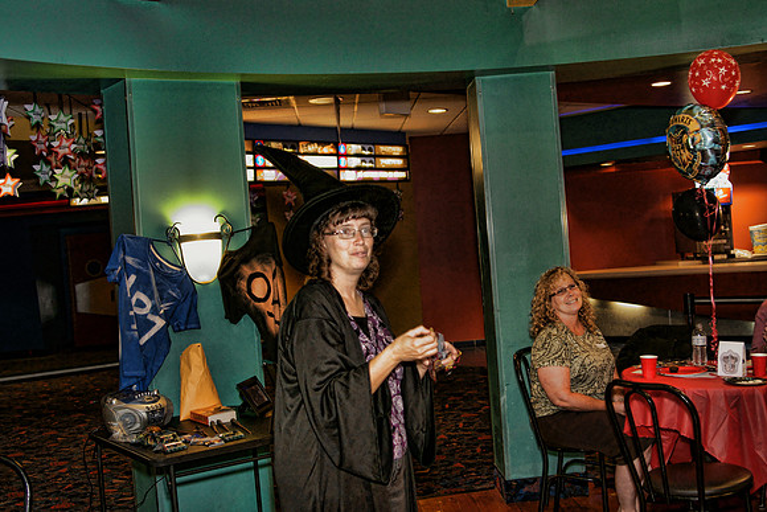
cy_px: 256
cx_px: 384
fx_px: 895
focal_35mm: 42
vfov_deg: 31.9
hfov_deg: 46.4
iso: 800
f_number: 2.8
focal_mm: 28
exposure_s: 1/60
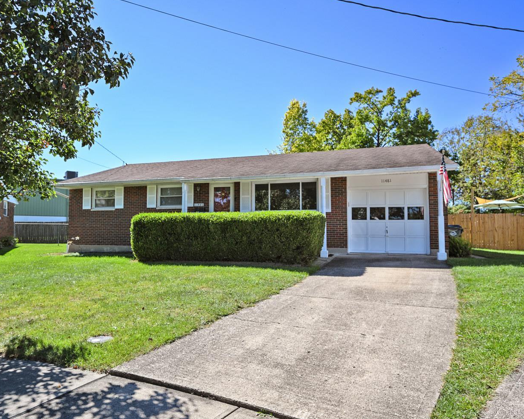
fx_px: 366
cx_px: 241
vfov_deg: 59.6
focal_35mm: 24
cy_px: 212
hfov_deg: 71.1
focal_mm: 20.5
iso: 100
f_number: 6.3
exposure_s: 1/320
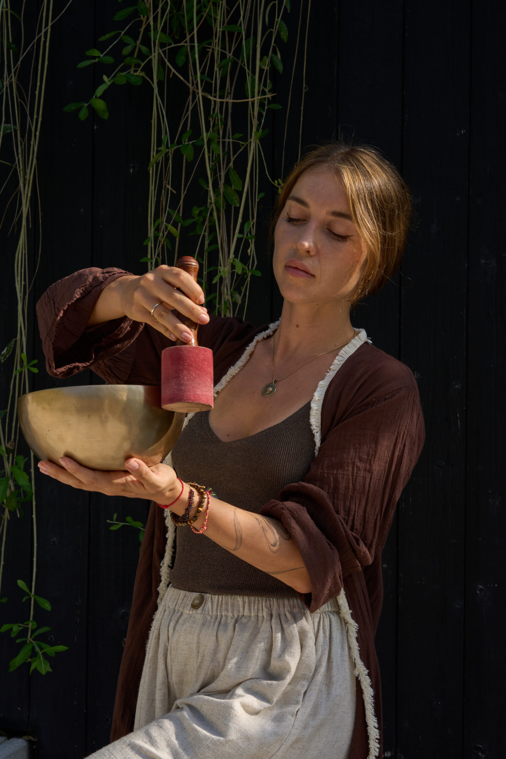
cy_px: 389
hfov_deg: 21.9
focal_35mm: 62
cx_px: 255
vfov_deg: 32.4
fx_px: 1307
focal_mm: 55
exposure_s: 1/200
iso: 100
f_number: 10
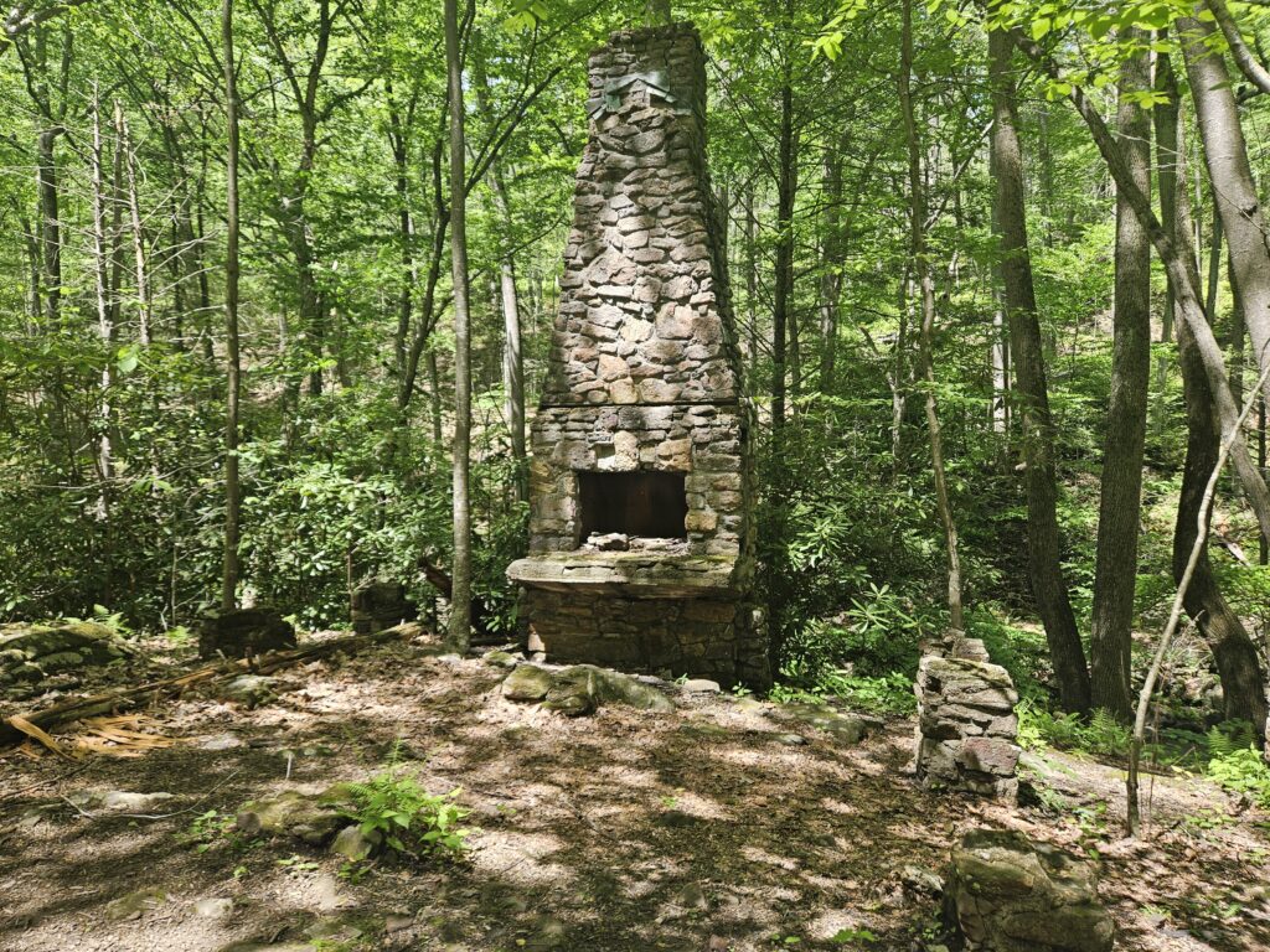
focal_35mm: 23
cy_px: 476
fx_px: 844
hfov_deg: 73.9
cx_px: 635
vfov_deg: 58.9
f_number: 1.8
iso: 25
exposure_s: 1/180
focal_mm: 5.4
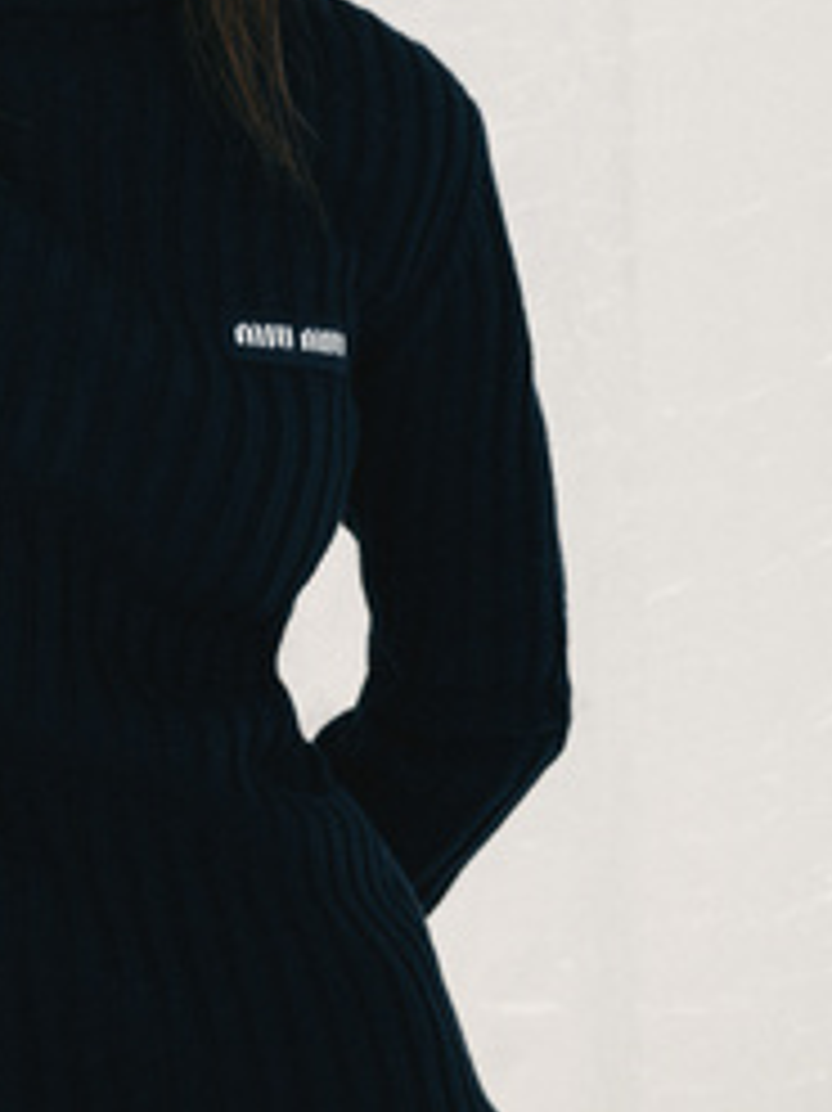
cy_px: 115
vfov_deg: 27.6
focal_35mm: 68
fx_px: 2181
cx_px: 108
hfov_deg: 21.2
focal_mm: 45
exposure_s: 1/400
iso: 1250
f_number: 5
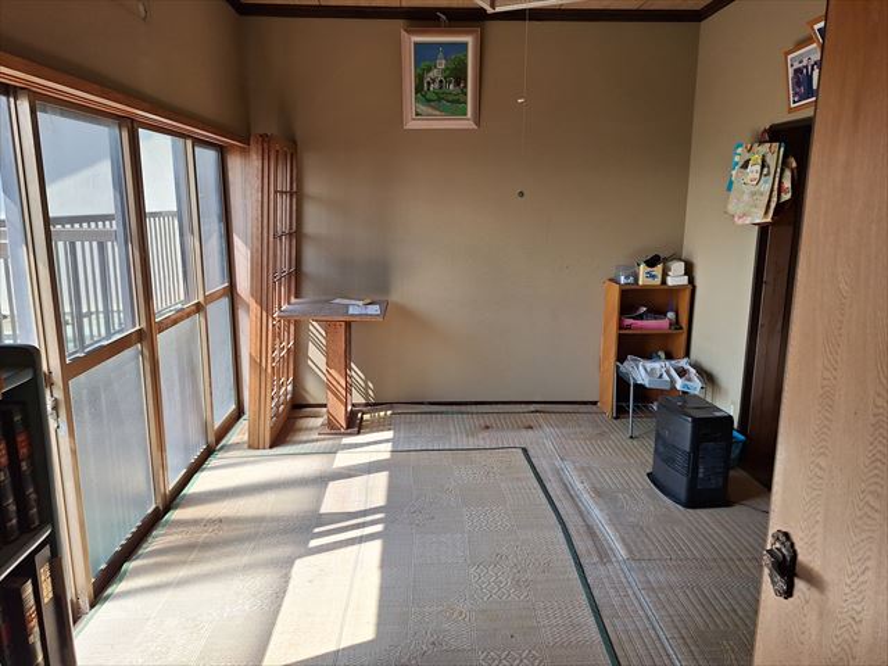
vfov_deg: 58.9
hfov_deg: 73.9
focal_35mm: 23
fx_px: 590
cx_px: 444
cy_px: 333
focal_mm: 5.54
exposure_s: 1/465
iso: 40
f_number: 1.8
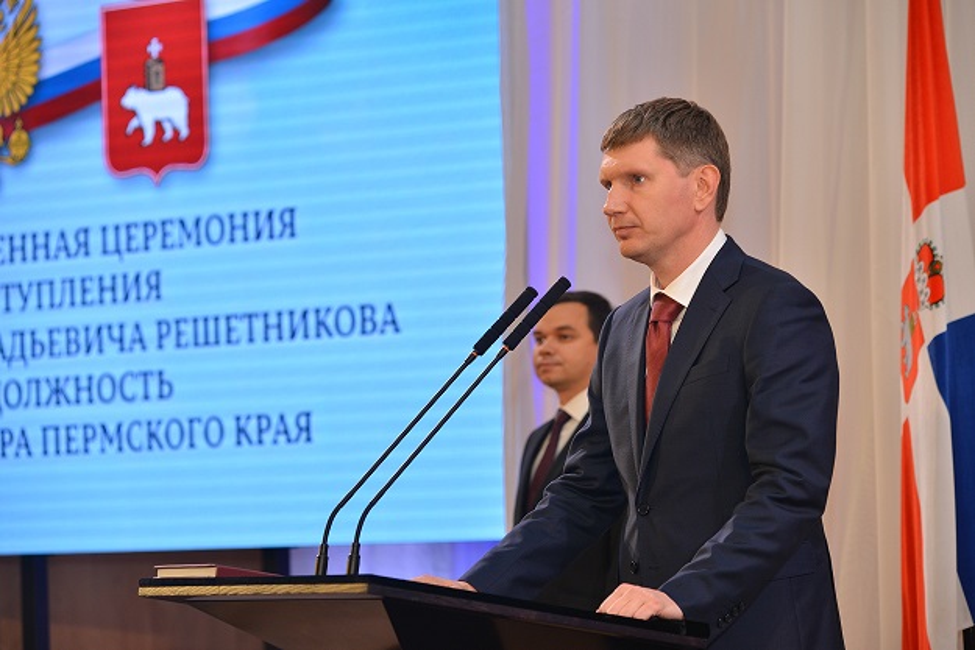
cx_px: 488
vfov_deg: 8.9
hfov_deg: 13.2
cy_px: 325
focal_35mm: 155
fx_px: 4199
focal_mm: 155
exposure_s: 1/200
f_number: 6.3
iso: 640
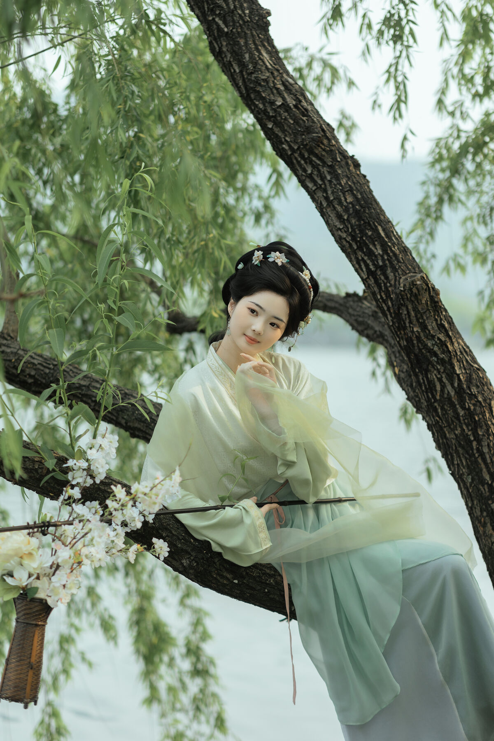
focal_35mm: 85
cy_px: 370
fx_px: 1749
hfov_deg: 16.1
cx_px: 247
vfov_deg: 23.9
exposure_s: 1/1600
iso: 100
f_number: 2
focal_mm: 85
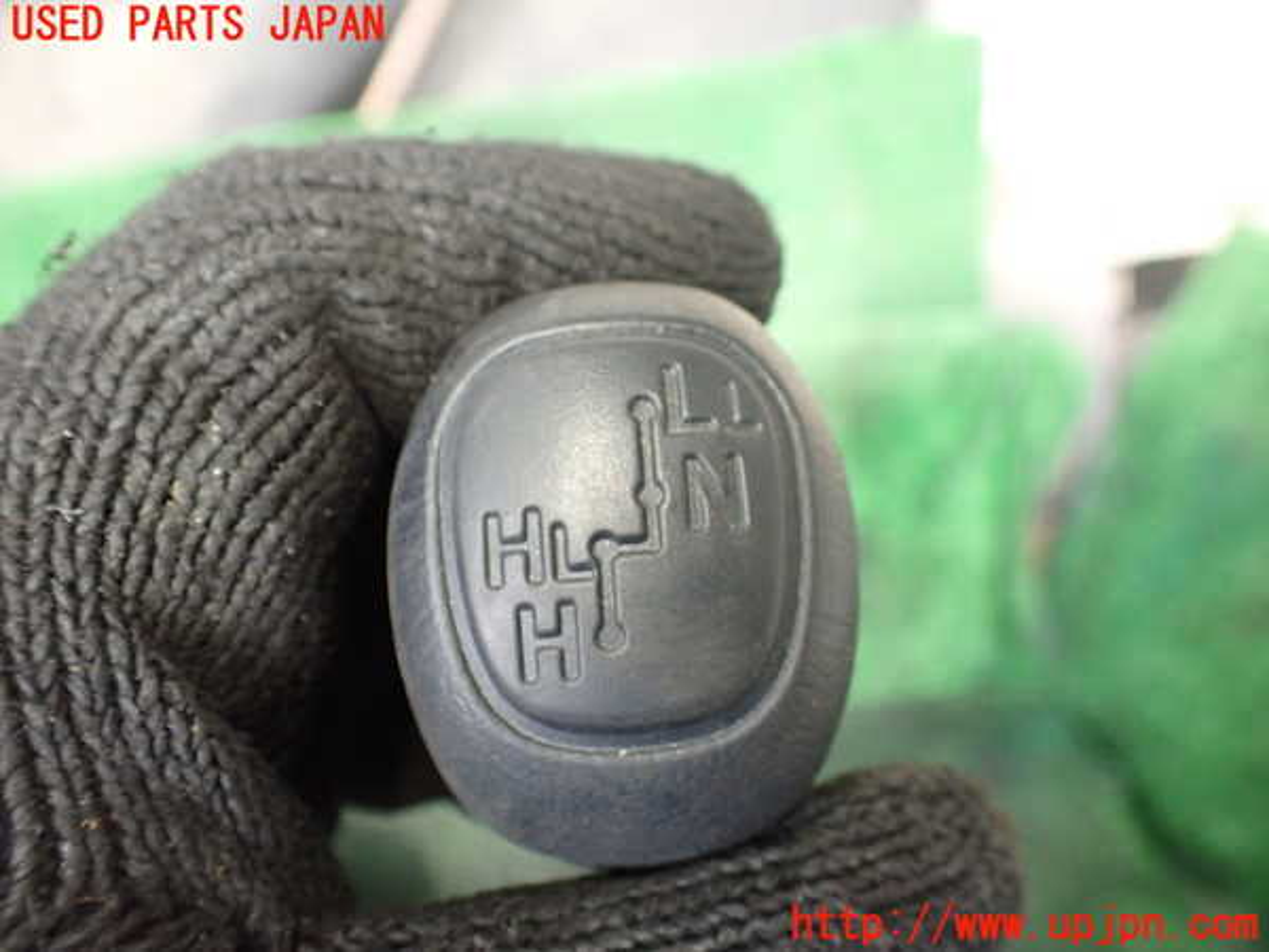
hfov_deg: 60.0
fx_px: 1100
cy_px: 476
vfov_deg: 46.8
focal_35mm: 30
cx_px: 634
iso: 640
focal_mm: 5.4
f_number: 2.3
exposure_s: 1/125
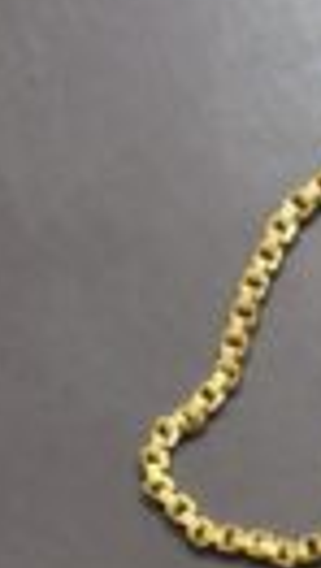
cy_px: 798
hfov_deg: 7.3
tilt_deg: -85.4
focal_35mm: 160
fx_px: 2413
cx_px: 616
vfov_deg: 12.9
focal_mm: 6.76
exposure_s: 1/50
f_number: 1.78
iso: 80
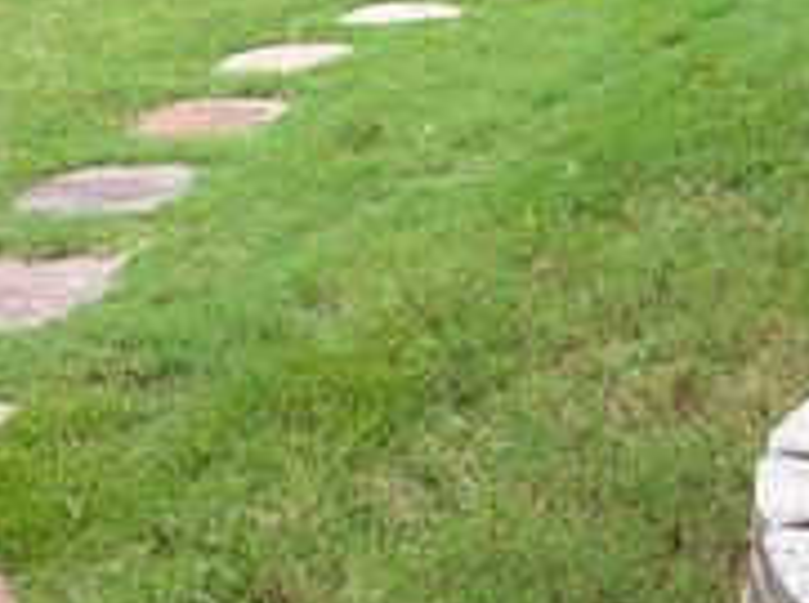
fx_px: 1679
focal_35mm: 72
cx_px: 648
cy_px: -145
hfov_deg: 26.6
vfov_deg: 19.1
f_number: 1.6
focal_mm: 5.96
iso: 50
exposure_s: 1/462
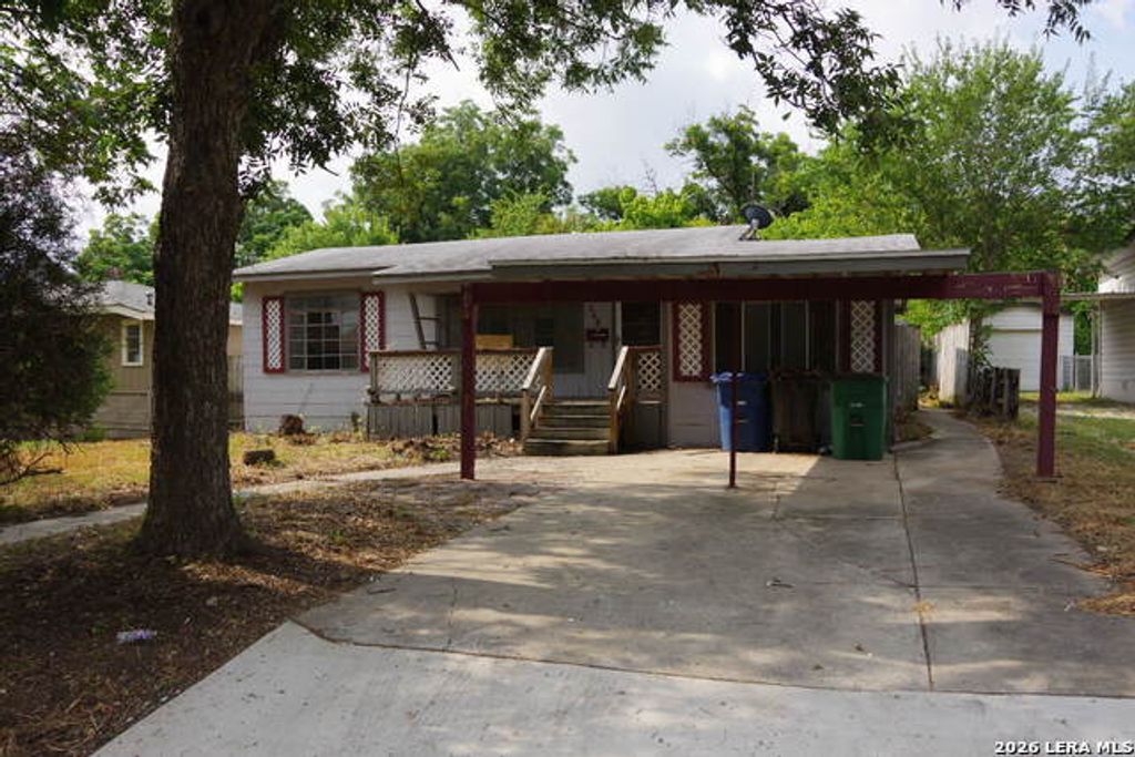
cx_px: 568
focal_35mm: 27
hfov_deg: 67.4
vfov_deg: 47.9
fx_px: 851
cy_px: 378
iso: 200
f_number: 10
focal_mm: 18
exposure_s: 1/125
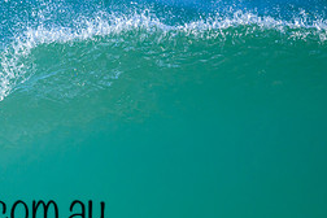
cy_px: 139
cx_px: -84
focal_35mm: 2255
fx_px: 20481
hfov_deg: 0.9
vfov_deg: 0.6
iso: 450
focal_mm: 800
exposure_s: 1/2000
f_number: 6.3
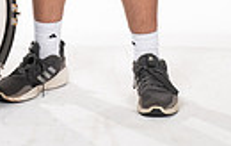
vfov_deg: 6.0
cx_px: -11
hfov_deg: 9.8
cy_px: -214
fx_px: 1332
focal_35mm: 211
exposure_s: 1/320
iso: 800
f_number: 7.1
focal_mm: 60
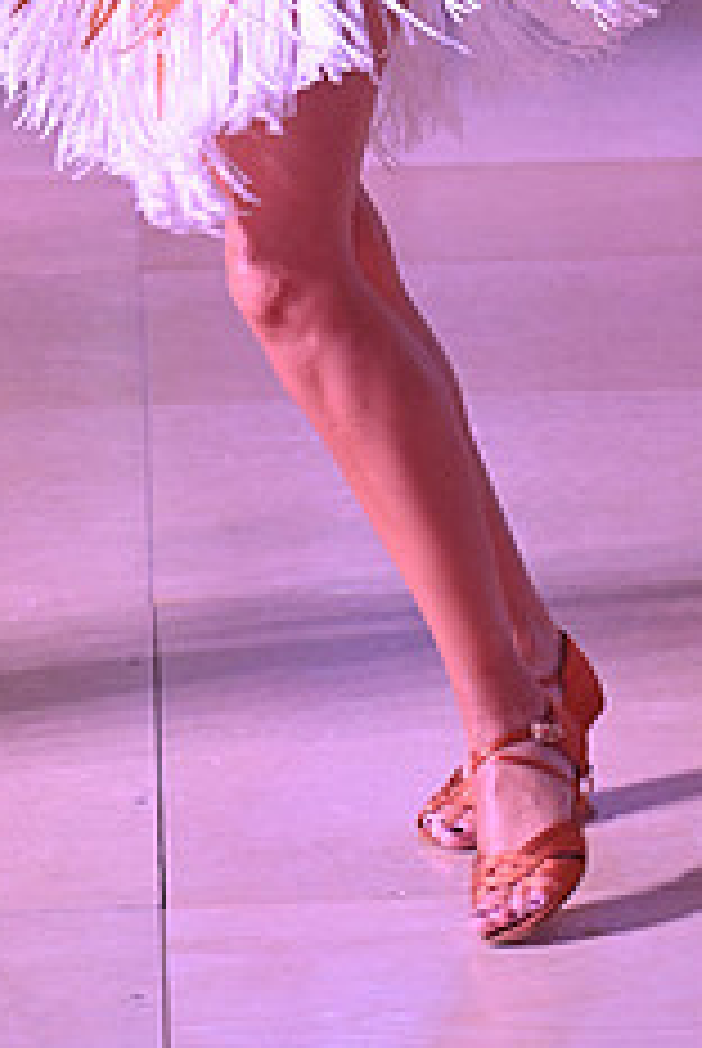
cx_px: 232
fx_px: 5074
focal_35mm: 174
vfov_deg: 11.6
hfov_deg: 7.9
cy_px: -198
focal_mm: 70
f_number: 8
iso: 5000
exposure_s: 1/400
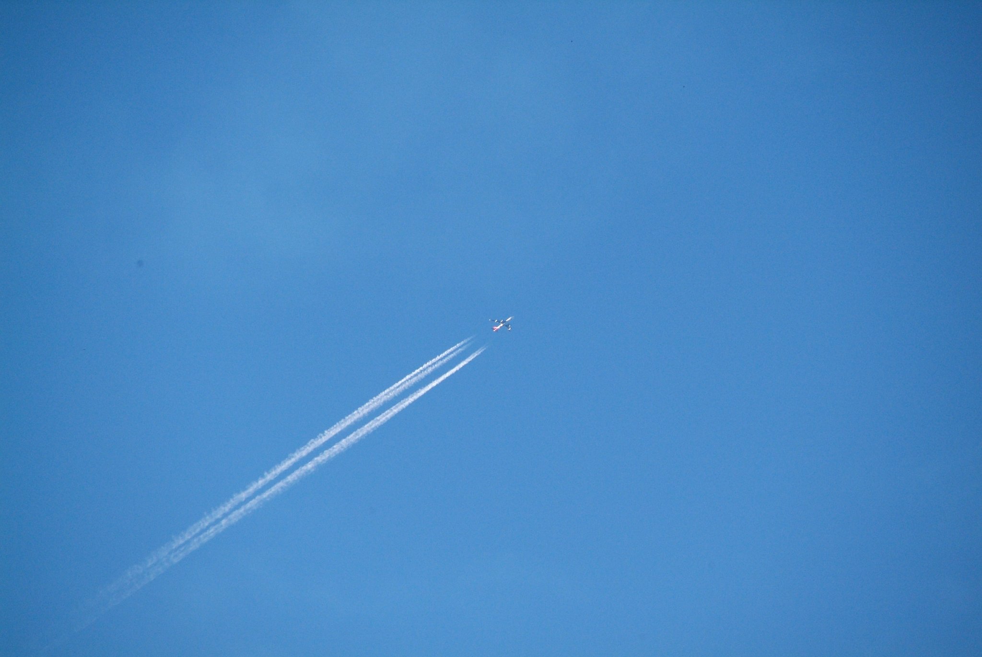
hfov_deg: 6.9
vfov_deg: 4.6
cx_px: 491
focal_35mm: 300
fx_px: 8191
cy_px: 328
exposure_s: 1/1000
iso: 1600
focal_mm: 200
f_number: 8
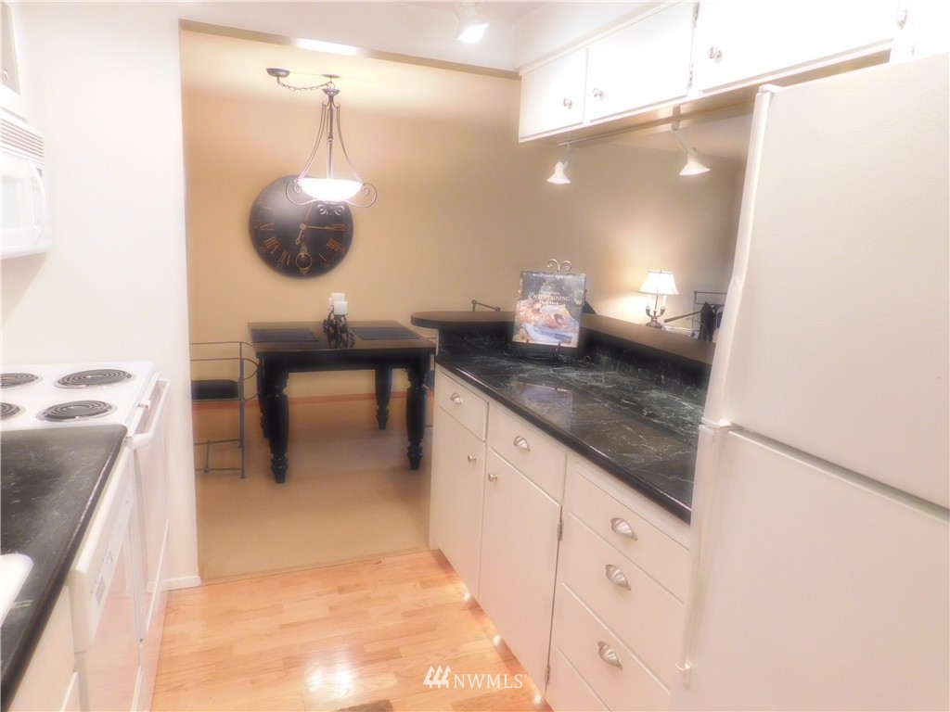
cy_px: 356
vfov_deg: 58.9
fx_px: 631
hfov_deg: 73.9
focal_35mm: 23
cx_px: 475
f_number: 3
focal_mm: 4
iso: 400
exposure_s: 1/30
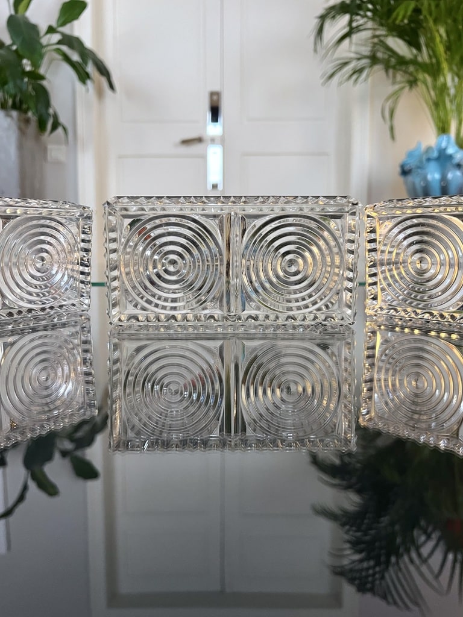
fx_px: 464
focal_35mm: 26
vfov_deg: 67.3
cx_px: 232
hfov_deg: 53.1
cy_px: 308
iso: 320
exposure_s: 1/50
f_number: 1.5
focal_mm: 5.7
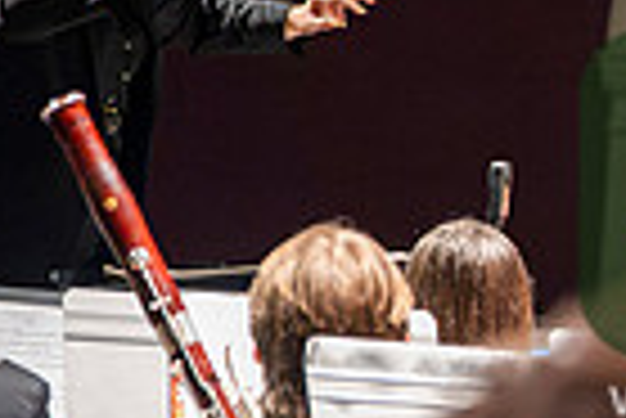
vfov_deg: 4.0
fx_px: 5971
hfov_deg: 5.9
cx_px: 919
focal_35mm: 343
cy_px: 240
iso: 12800
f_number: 2.8
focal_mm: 82
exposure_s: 1/640
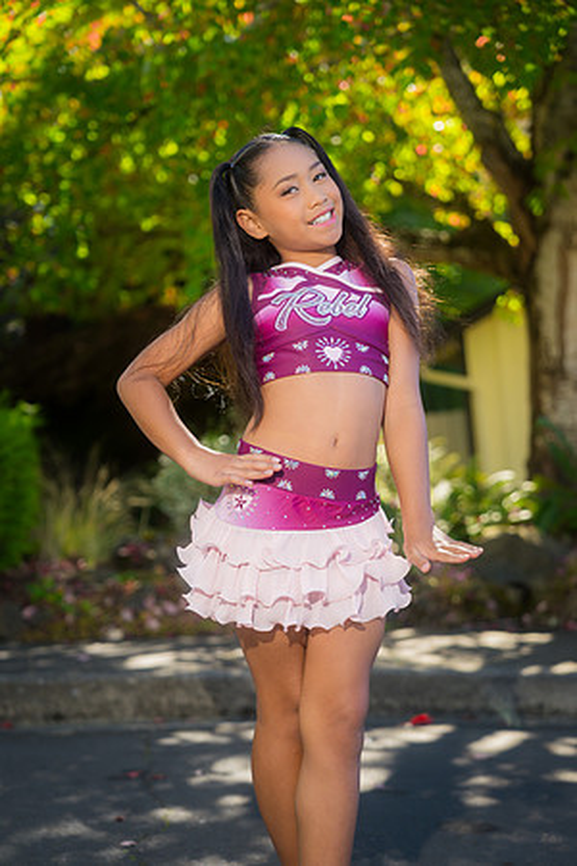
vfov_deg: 29.2
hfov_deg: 19.7
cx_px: 288
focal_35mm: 69
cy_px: 433
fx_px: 1659
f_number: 2.8
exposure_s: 1/125
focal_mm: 69
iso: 200
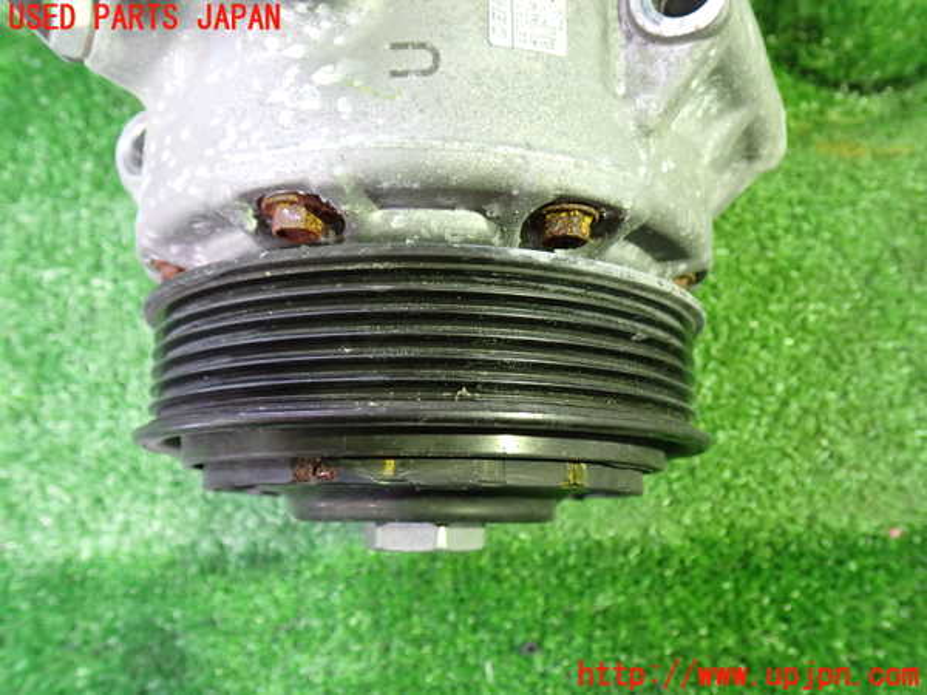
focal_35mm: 30
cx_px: 464
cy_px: 348
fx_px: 803
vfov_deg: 46.8
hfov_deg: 60.0
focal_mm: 5.4
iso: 800
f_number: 2.3
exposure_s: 1/25
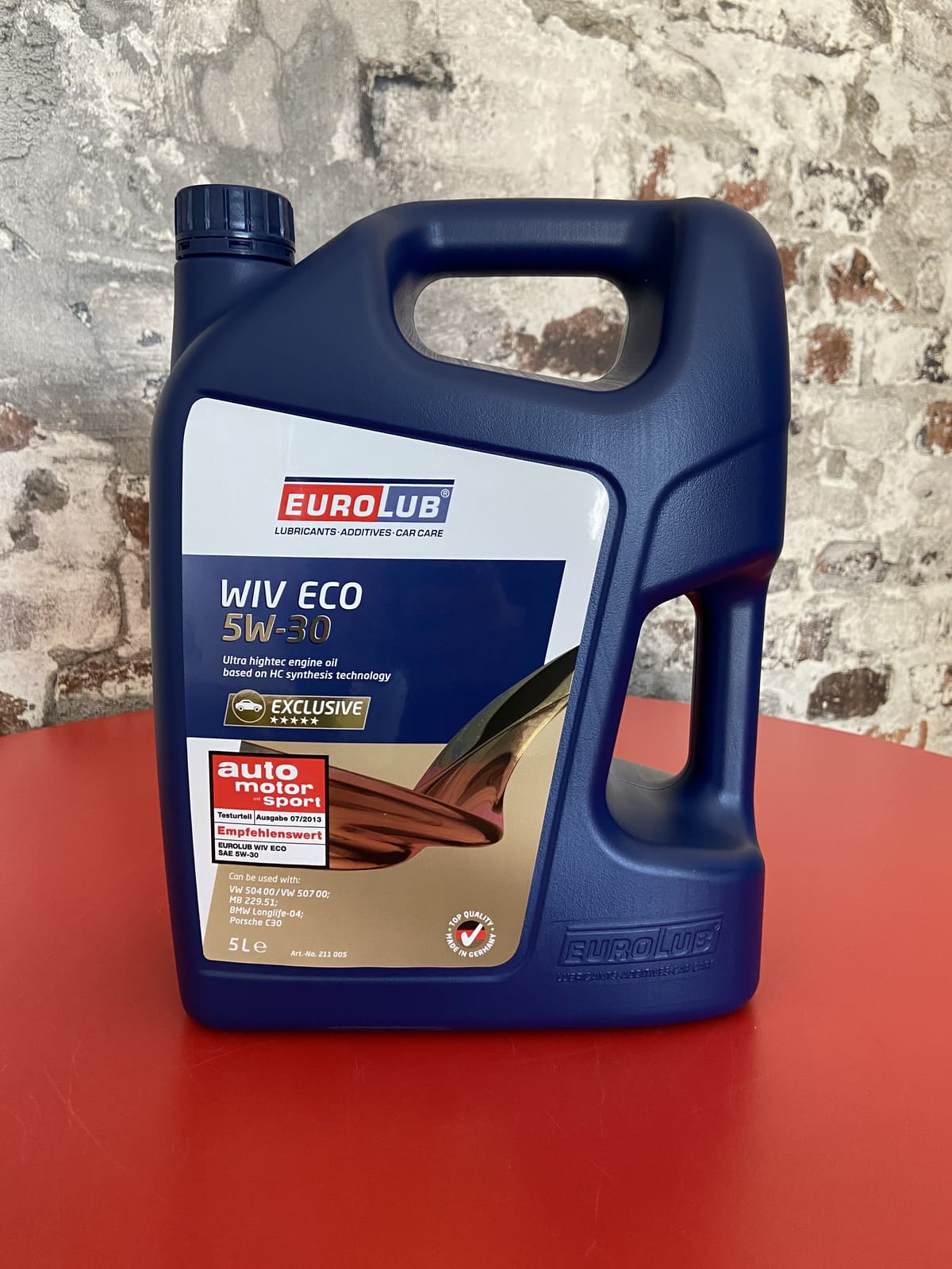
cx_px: 476
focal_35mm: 26
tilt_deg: -9.7
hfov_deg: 53.1
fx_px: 953
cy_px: 634
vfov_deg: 67.3
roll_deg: -1.5
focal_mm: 4.25
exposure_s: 1/71
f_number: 1.8
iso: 125
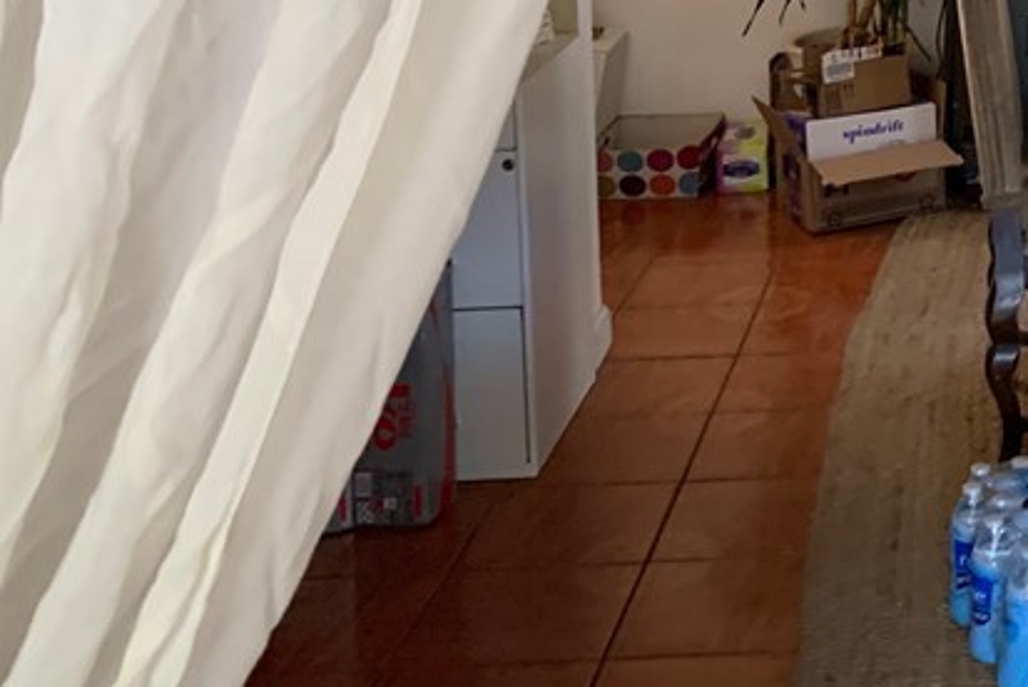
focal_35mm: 67
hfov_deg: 27.0
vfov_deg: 19.0
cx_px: 1195
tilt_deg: -4.5
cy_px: -174
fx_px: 1914
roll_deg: -0.2
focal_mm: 4.25
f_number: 1.8
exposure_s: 1/60
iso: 250
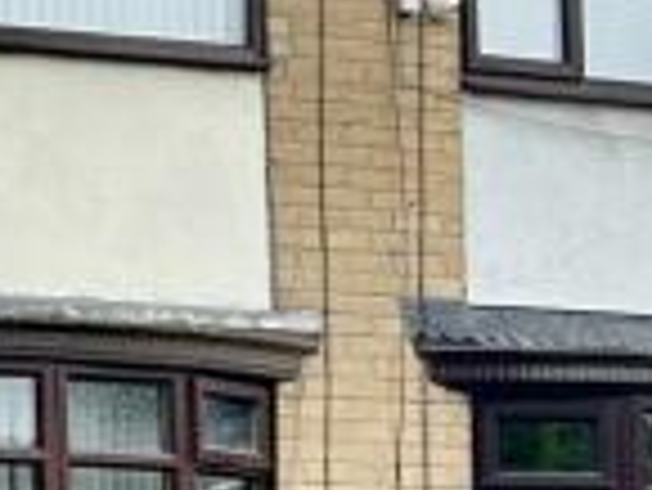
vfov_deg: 8.1
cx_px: -850
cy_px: 310
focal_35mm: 184
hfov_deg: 9.6
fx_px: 3469
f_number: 1.5
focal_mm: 5.7
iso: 50
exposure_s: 1/1838
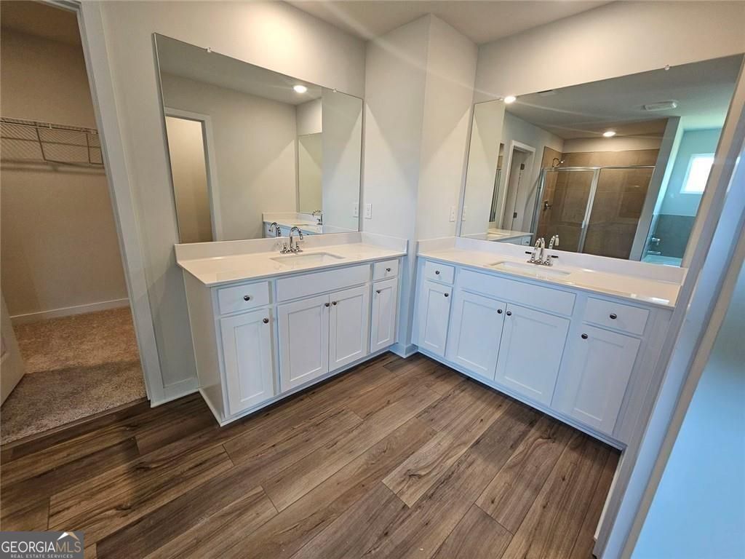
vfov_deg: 89.9
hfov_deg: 106.2
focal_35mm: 13
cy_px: 280
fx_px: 280
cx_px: 372
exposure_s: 1/60
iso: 160
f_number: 2.2
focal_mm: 2.2
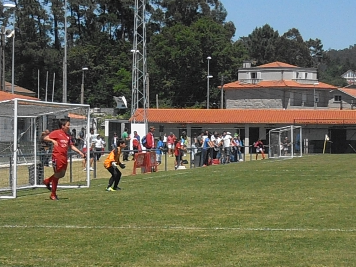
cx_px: 177
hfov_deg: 14.0
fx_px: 1450
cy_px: 169
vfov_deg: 10.5
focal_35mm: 141
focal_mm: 19.64
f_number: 14
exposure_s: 1/320
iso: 400
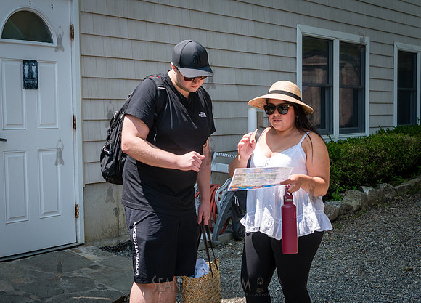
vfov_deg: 22.8
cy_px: 175
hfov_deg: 31.4
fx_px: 748
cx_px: 219
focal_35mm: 62
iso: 400
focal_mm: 45
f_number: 3.5
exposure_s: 1/2000
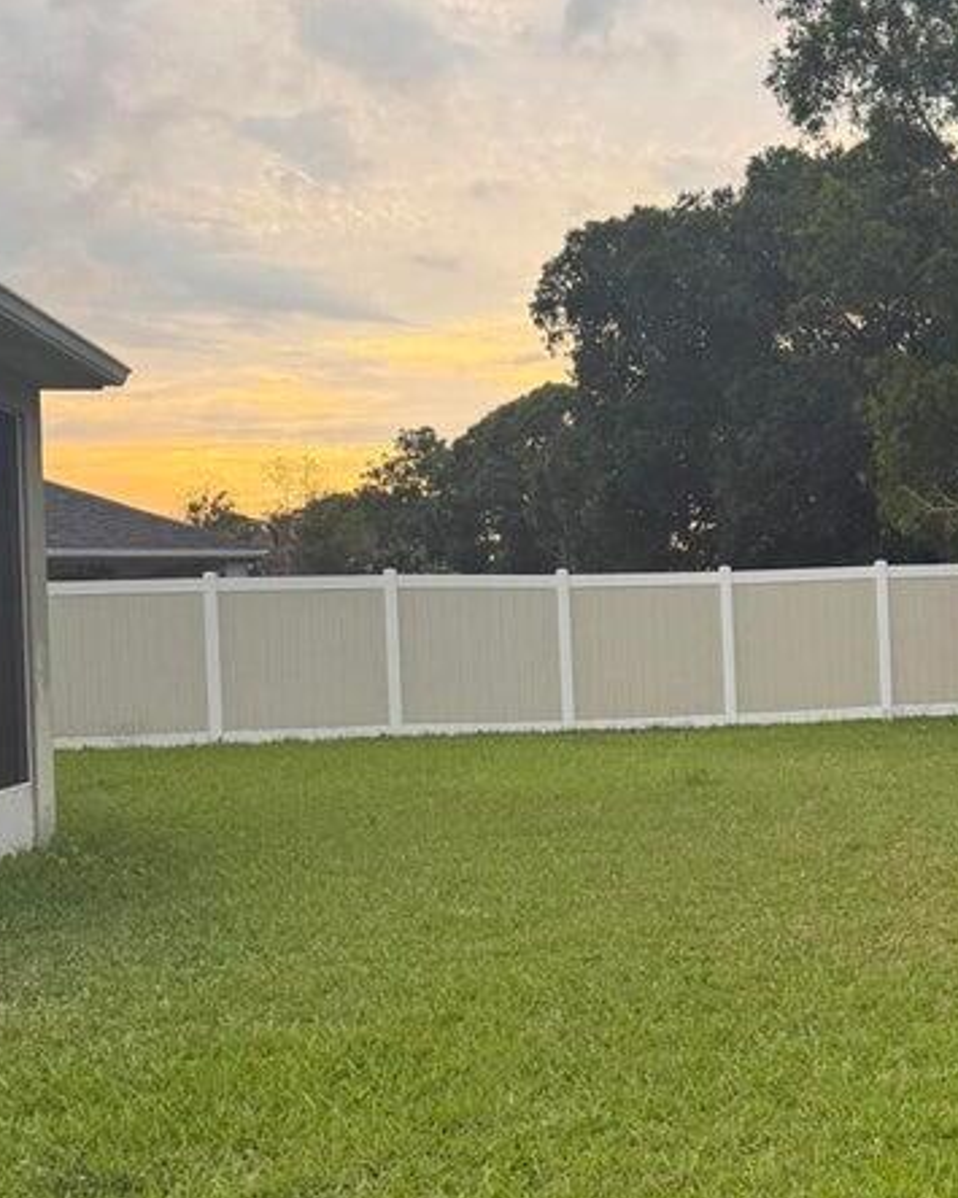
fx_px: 1914
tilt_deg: -2.5
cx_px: 993
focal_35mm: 54
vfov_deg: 34.7
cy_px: 683
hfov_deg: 26.4
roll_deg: +0.9
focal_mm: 6.76
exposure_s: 1/765
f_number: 1.78
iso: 100
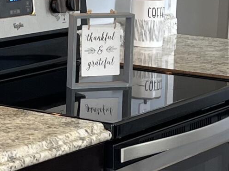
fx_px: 1045
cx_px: -10
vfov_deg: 9.4
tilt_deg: -7.6
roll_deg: -1.6
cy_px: 25
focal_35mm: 158
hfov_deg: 12.3
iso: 80
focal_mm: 5.1
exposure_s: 1/60
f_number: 1.6
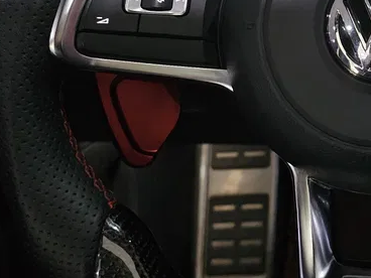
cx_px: 384
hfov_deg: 24.6
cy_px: -6
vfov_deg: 19.0
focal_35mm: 75
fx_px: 804
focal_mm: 6.3
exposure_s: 1/24
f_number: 1.7
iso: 1600
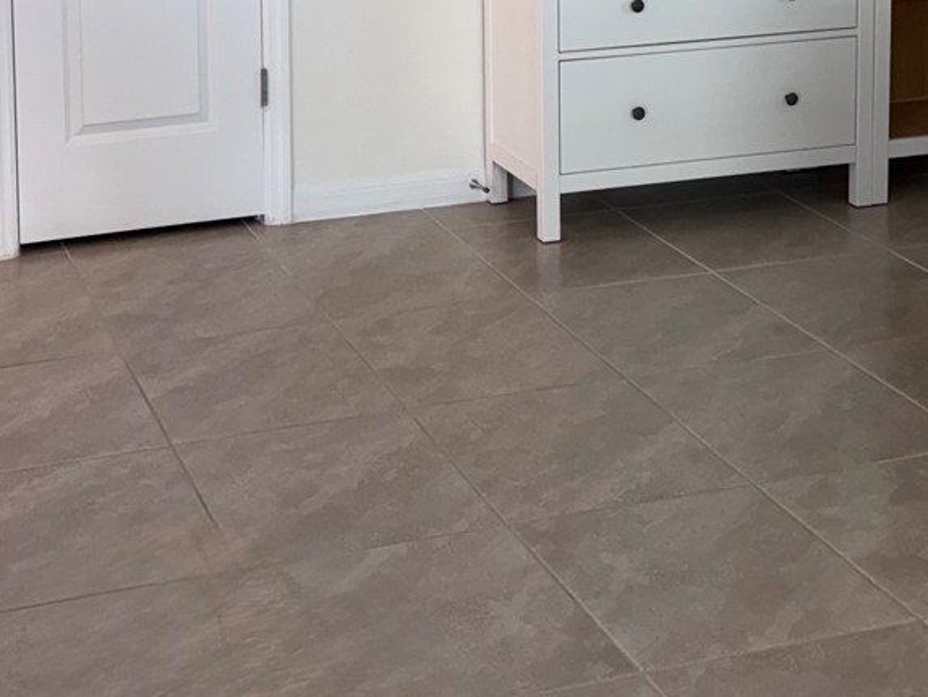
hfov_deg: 28.6
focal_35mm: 67
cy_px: -170
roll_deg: +1.3
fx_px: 1797
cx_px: 266
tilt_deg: -6.0
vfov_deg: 20.3
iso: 125
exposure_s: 1/120
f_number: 1.78
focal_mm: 6.76
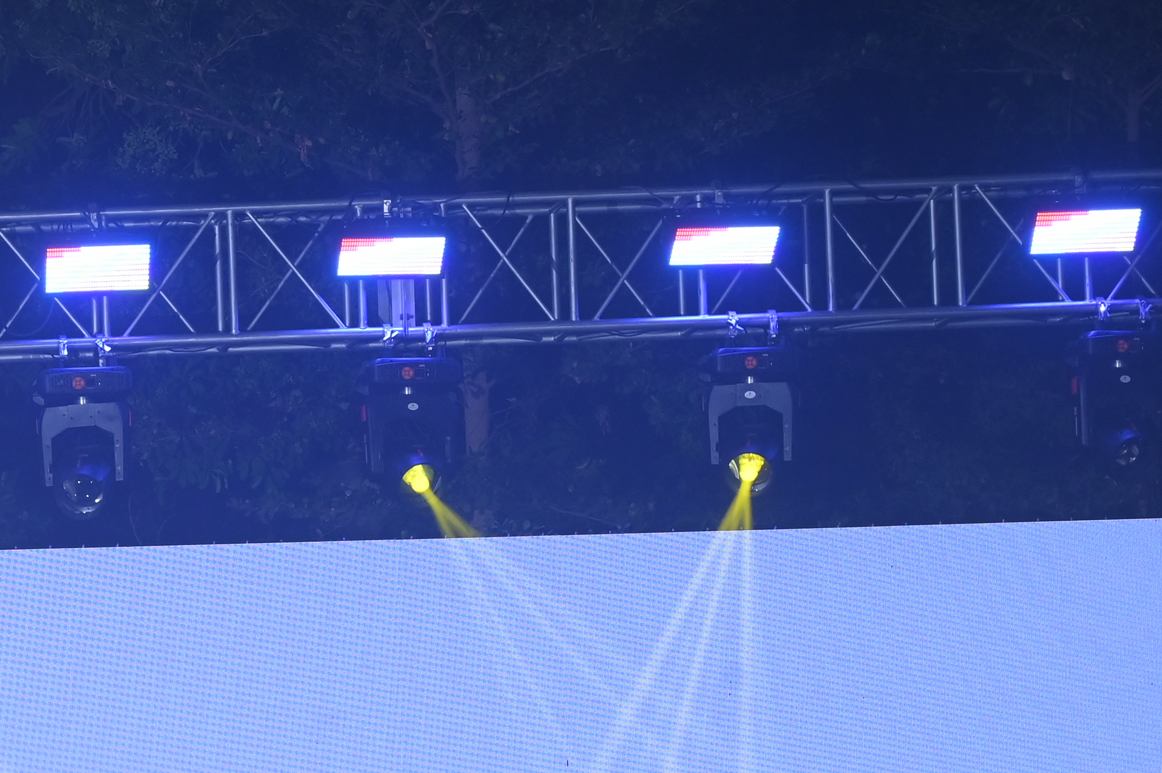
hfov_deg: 12.8
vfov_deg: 8.7
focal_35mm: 154
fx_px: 4967
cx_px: -449
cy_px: 1040
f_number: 9
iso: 1000
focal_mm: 55
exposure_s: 1/200
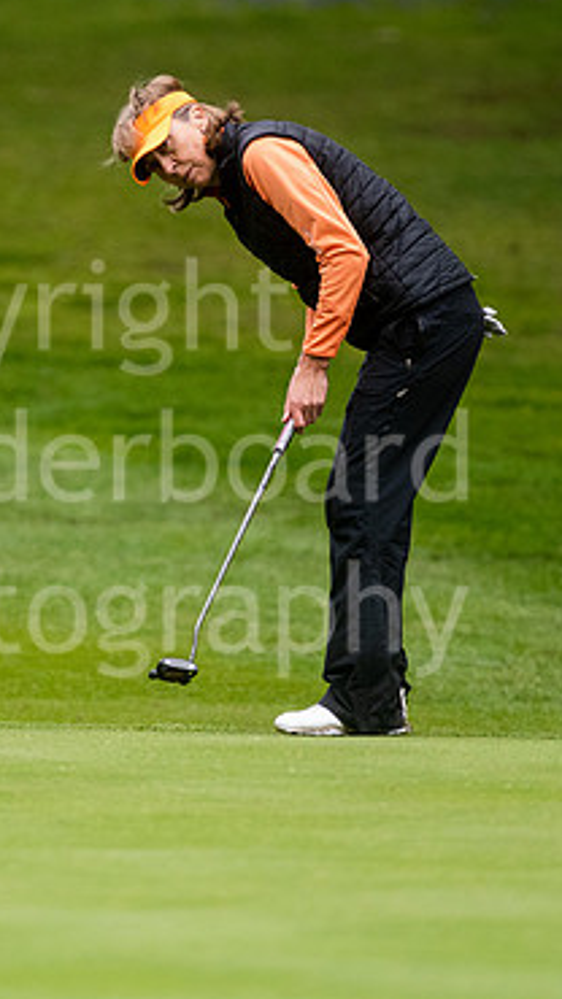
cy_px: 482
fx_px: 19587
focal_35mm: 739
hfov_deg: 1.6
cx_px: 124
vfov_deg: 2.9
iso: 1600
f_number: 2.8
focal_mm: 300
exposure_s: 1/2000
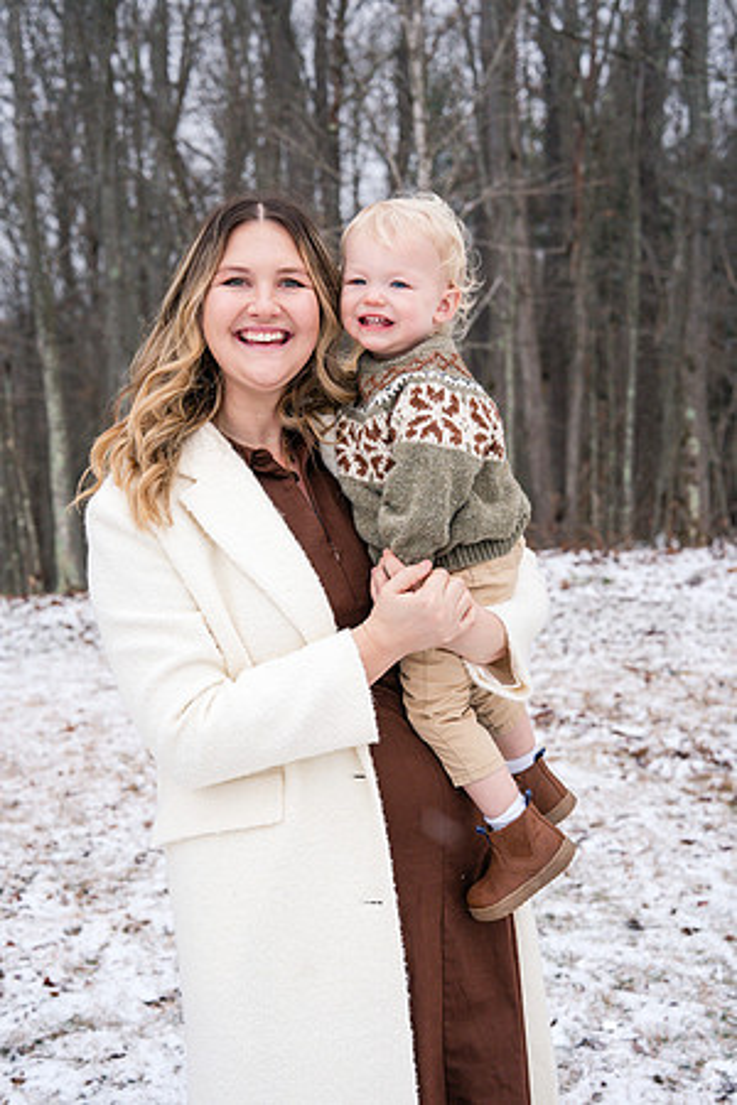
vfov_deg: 28.8
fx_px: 2149
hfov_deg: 19.5
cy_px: 552
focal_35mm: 70
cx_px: 368
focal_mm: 70
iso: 1000
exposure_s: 1/250
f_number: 6.3
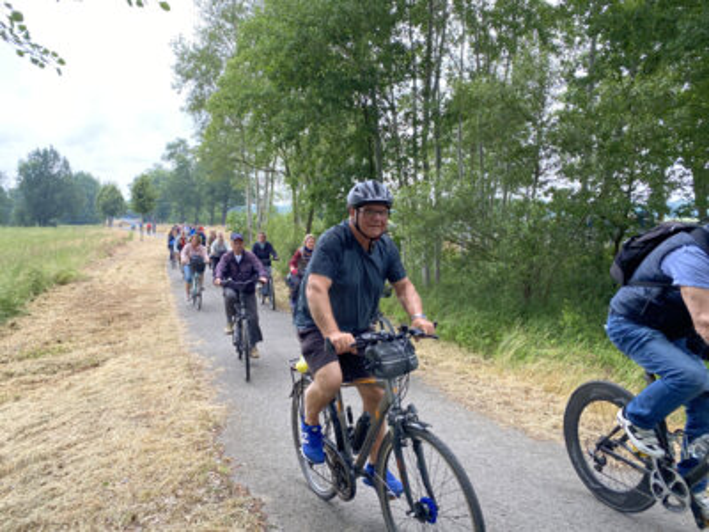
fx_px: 533
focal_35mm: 26
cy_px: 266
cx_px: 354
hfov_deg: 67.3
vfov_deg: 53.1
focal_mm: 4.2
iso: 32
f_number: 1.8
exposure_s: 1/322
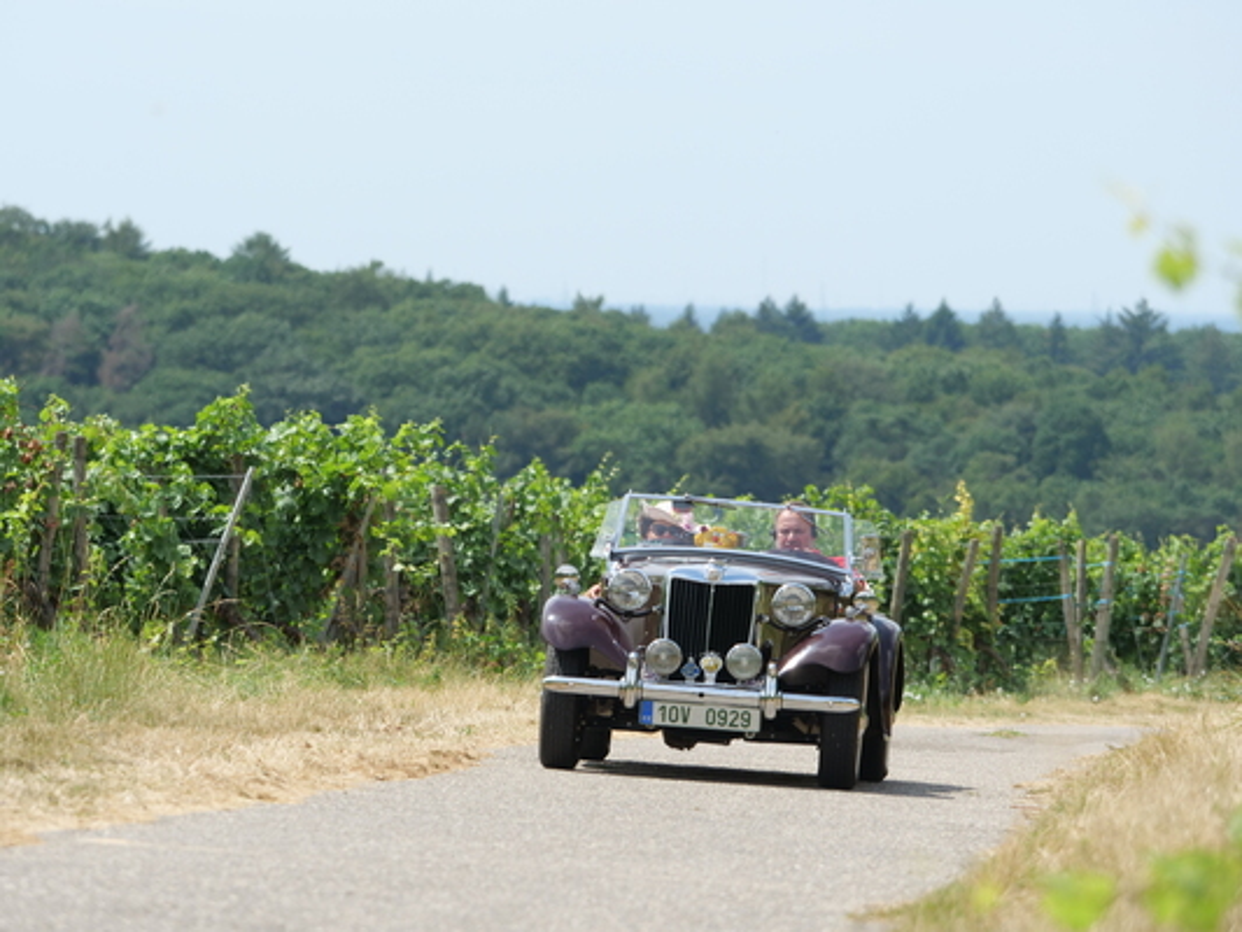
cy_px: 466
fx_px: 10766
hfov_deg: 6.6
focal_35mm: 300
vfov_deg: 5.0
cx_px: 621
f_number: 4
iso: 200
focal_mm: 150
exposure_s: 1/1300
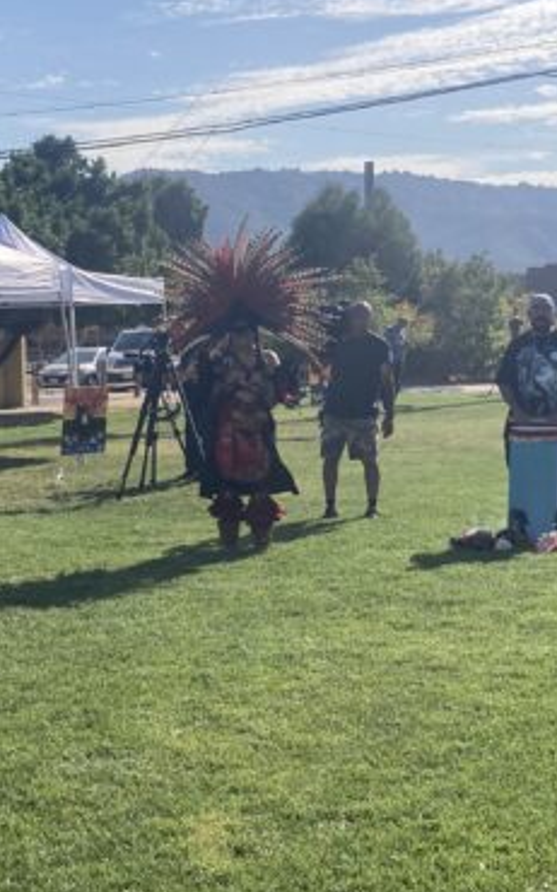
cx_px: 224
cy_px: 524
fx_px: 1677
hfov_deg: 18.8
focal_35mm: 69
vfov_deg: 29.7
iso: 25
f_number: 1.8
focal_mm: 3.99
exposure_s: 1/2857
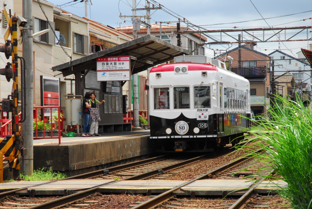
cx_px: 156
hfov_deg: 19.4
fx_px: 911
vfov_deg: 13.1
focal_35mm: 105
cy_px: 104
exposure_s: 1/250
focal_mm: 70
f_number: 8
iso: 200
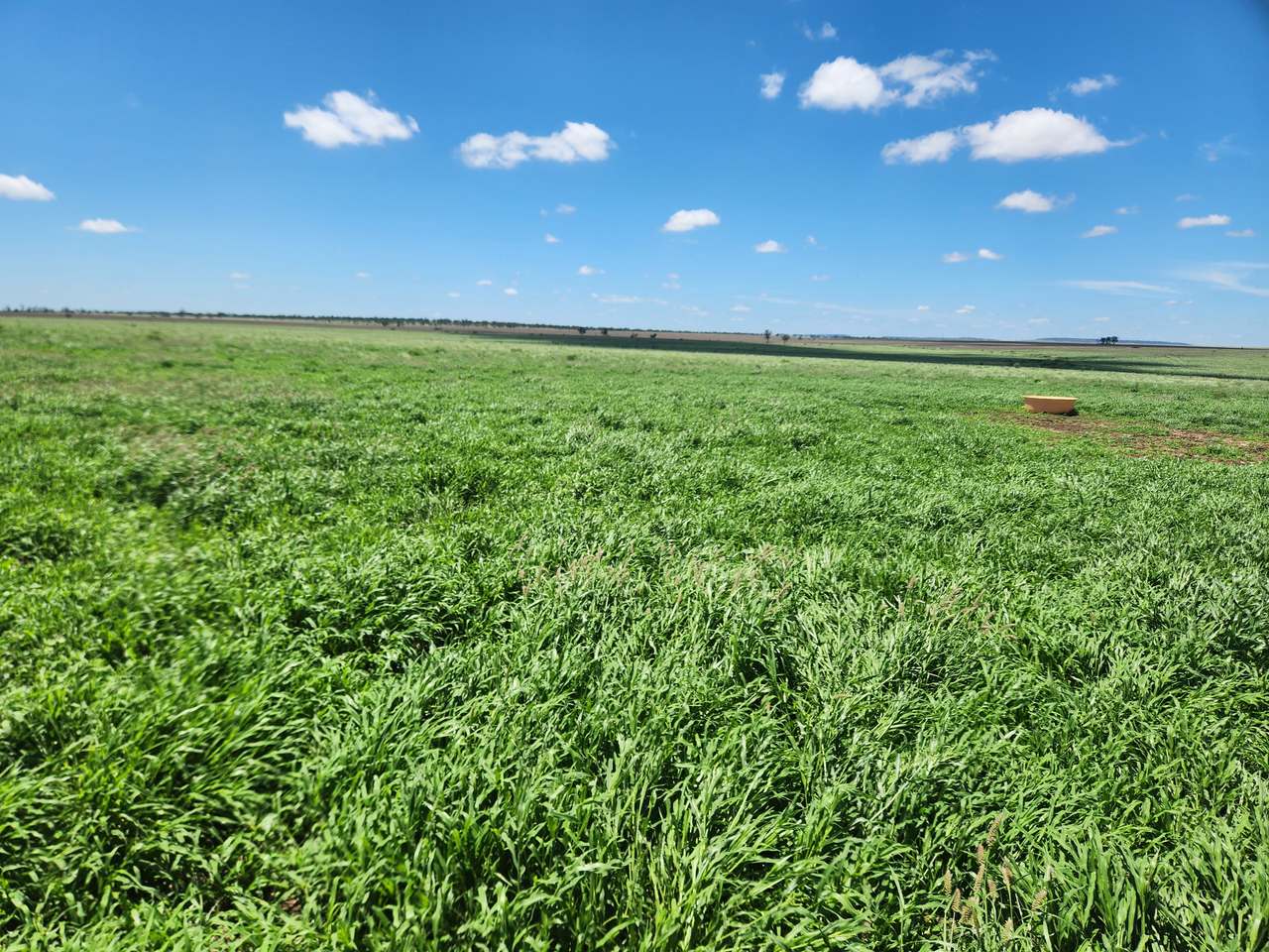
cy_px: 476
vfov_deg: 58.9
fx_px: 843
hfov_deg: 73.9
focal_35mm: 23
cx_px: 634
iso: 20
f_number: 1.8
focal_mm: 5.4
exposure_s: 1/2099
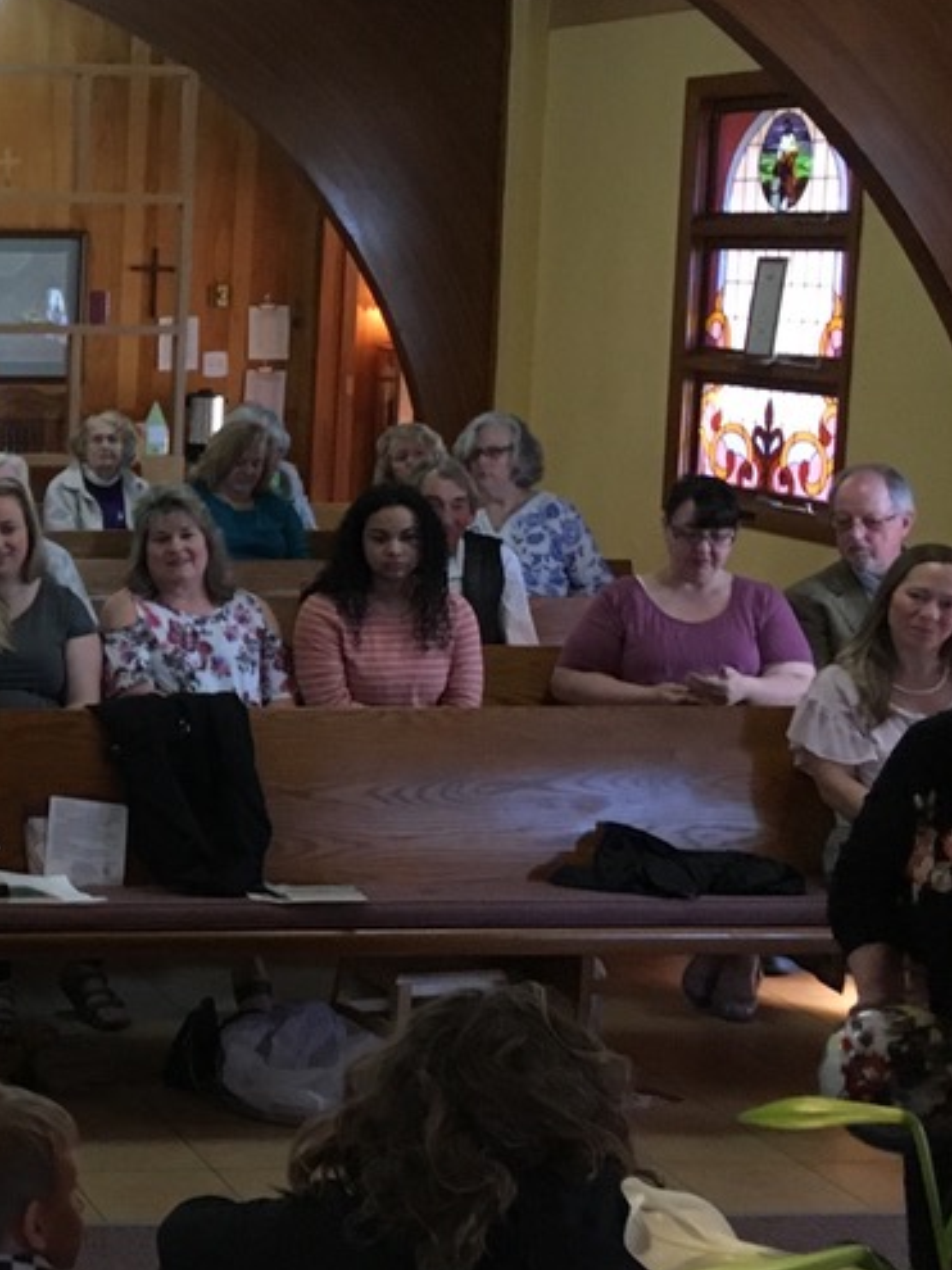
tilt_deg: -6.6
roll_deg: +0.9
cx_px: -506
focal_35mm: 75
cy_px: 557
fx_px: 2751
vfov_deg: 26.0
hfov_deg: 17.5
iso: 125
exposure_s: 1/30
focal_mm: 4.15
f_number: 2.2
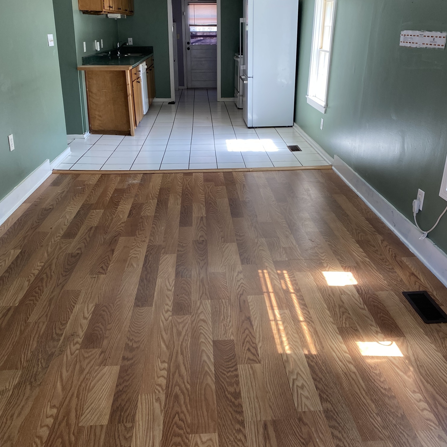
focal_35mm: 31
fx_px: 453
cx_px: 225
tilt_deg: -20.7
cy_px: 215
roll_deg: -0.1
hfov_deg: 52.5
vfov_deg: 52.5
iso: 80
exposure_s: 1/121
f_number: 1.8
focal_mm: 4.25
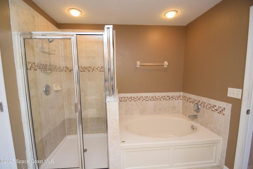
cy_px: 84
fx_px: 105
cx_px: 126
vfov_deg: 77.3
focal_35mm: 15
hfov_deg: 100.4
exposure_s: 1/60
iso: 800
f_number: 4
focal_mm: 10
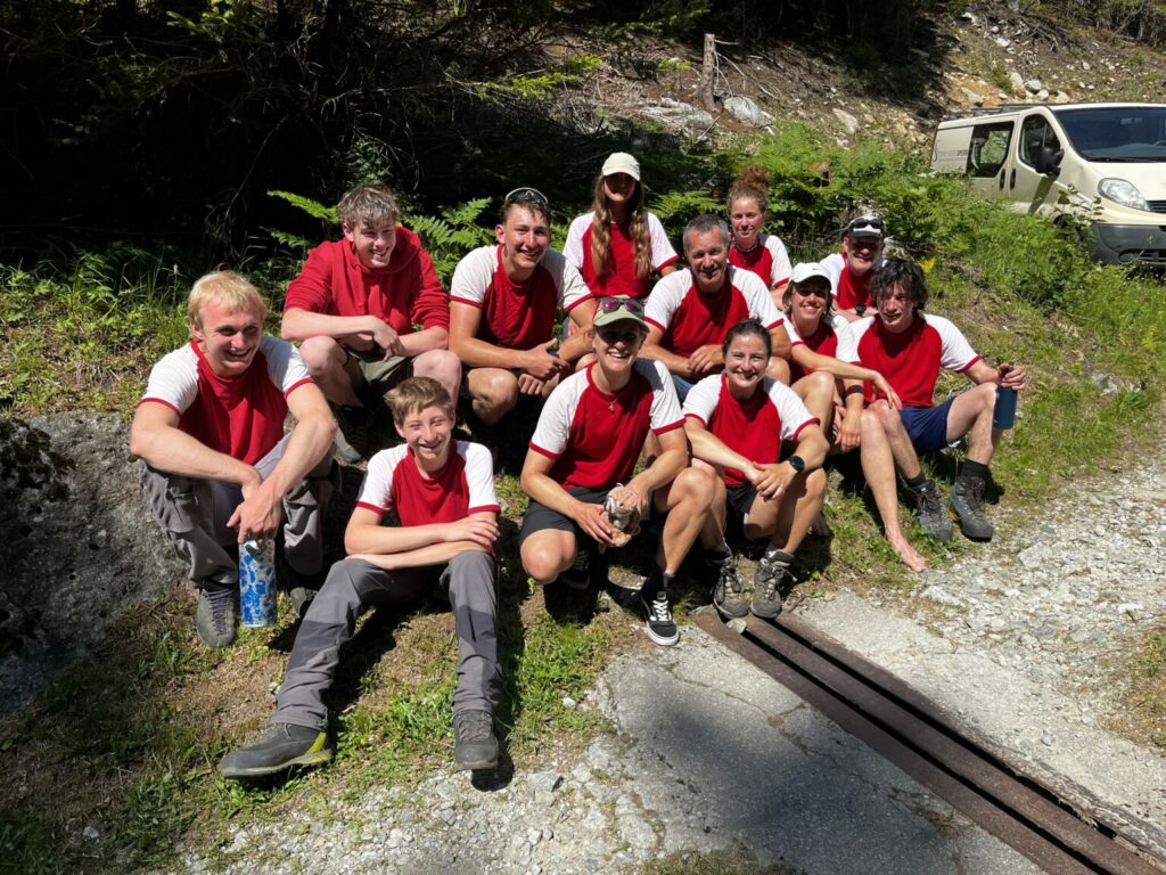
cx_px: 583
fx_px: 876
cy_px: 438
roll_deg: -0.5
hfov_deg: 67.3
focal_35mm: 26
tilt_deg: -10.3
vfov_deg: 53.1
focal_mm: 5.1
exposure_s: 1/2899
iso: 50
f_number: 1.6
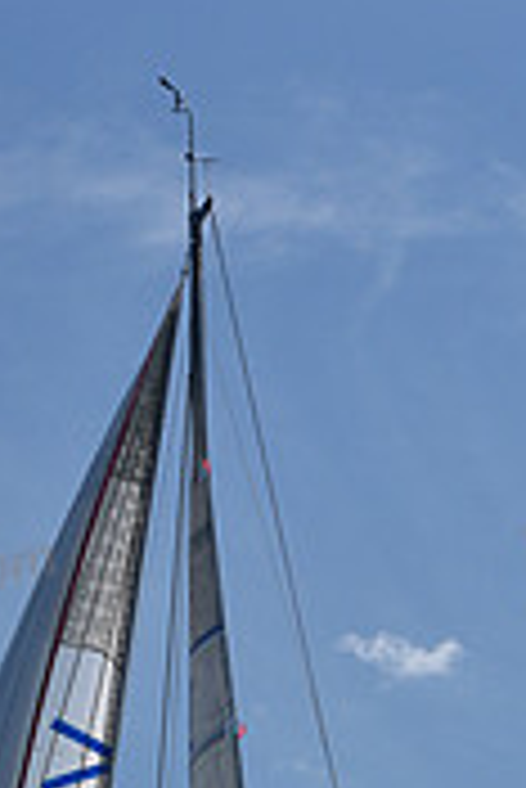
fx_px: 5074
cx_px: 290
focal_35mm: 232
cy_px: 1211
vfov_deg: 8.6
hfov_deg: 5.9
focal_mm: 70
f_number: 7.1
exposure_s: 1/1000
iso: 320
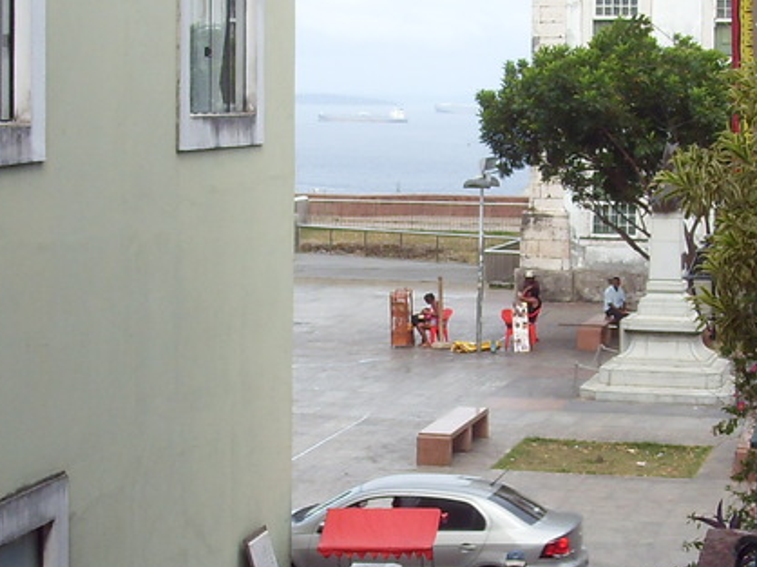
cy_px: 335
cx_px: 219
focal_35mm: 112
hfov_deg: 17.5
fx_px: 2448
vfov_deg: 13.2
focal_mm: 6.6
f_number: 6.2
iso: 80
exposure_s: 1/180
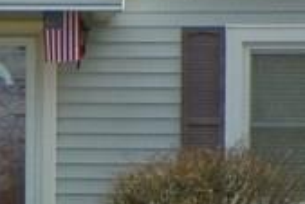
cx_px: -263
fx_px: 2781
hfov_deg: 6.1
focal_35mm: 328
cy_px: 262
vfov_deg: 4.2
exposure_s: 1/400
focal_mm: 9.2
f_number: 4
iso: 64
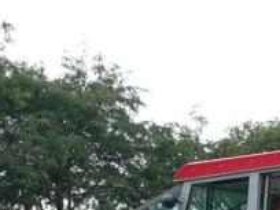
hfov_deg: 13.8
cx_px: 261
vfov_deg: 10.0
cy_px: 357
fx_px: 1141
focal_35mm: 141
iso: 80
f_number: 4
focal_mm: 6
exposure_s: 1/160
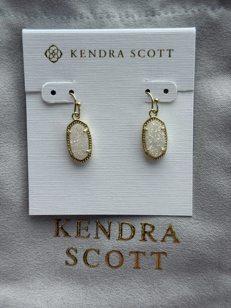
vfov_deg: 39.7
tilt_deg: -75.6
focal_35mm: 48
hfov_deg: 30.3
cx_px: 116
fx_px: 427
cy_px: 154
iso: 64
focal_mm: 6.76
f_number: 1.78
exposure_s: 1/359
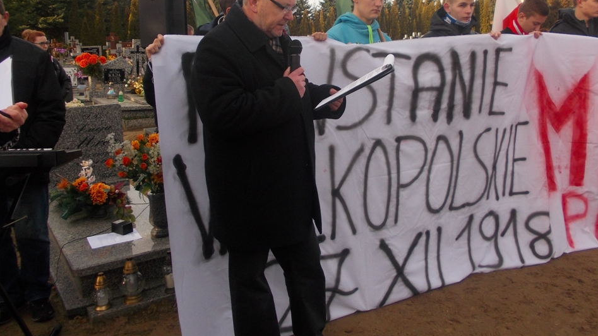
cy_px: 99
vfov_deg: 35.1
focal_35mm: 33
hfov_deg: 59.5
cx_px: 313
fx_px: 523
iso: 80
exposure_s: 1/320
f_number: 2.7
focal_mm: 4
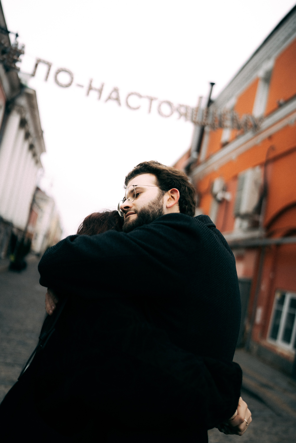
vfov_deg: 54.4
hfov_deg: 37.9
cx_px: 148
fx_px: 432
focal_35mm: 35
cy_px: 222
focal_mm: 35
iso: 320
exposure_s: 1/4000
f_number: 1.4
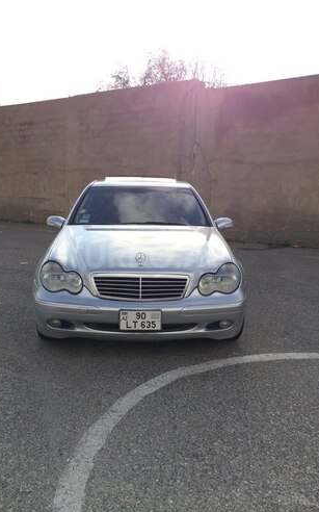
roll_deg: +0.4
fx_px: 432
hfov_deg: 40.5
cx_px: 145
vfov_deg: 61.3
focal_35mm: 31
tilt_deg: -10.7
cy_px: 256
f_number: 2.2
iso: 32
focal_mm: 4.15
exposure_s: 1/1466
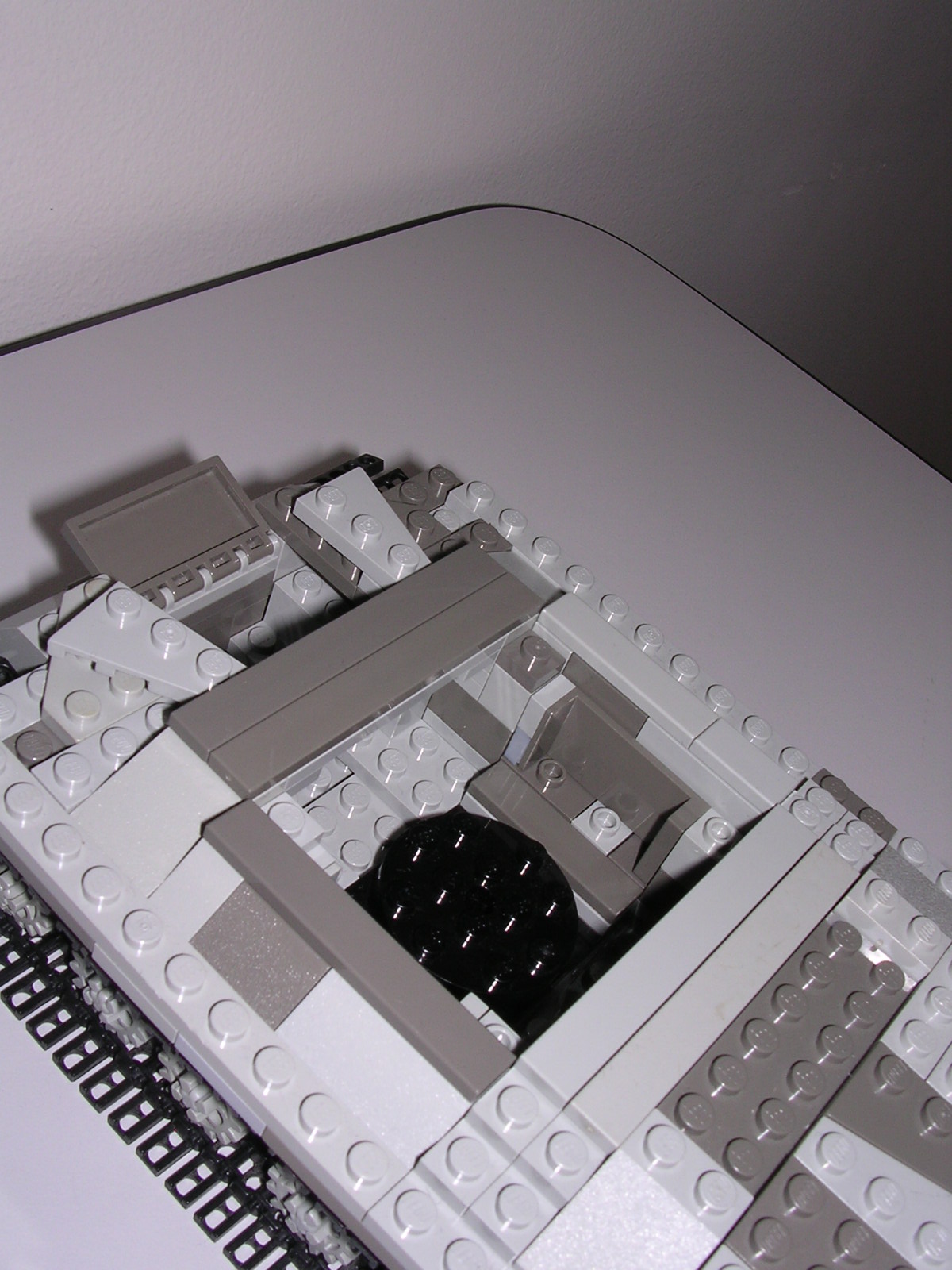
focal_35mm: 38
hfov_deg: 37.7
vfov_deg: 49.0
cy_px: 635
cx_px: 476
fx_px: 1393
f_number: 5.6
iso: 100
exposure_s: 1/60.1
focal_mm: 5.8
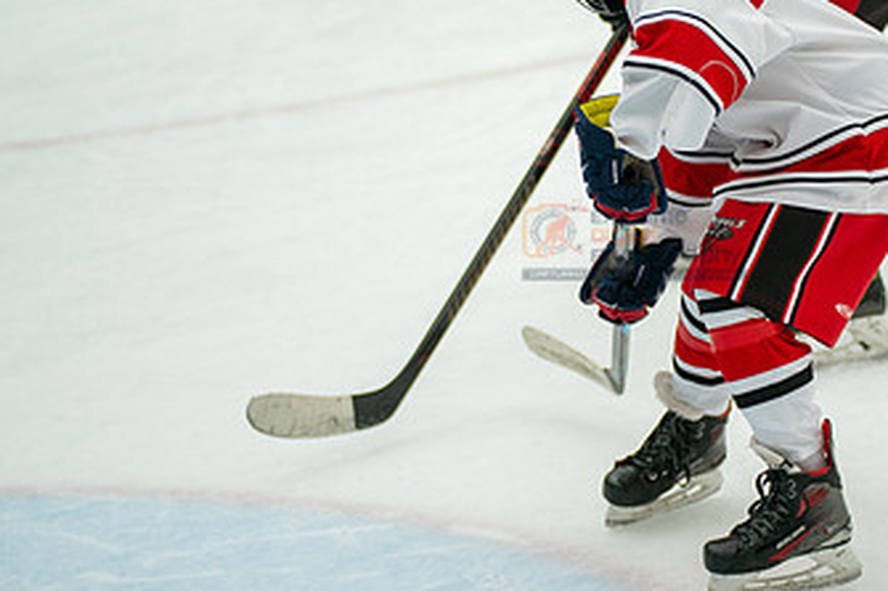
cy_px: 240
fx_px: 5128
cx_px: 636
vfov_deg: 6.6
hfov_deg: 9.9
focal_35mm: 208
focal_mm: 120
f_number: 3.2
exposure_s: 1/2000
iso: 1600
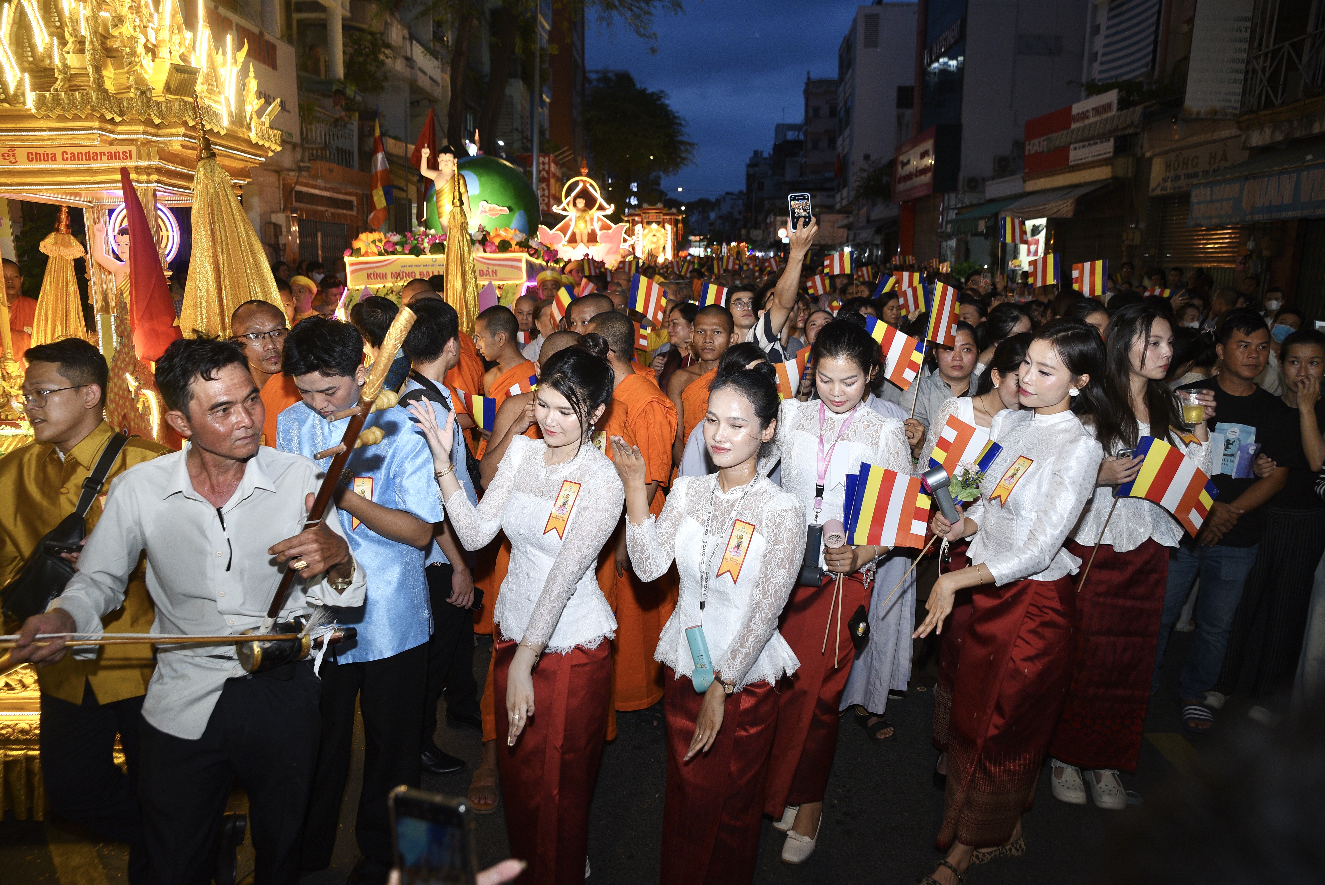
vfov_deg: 53.2
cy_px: 442
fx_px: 884
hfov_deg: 73.7
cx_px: 662
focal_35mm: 24
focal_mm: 24
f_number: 3.5
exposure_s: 1/100
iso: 640
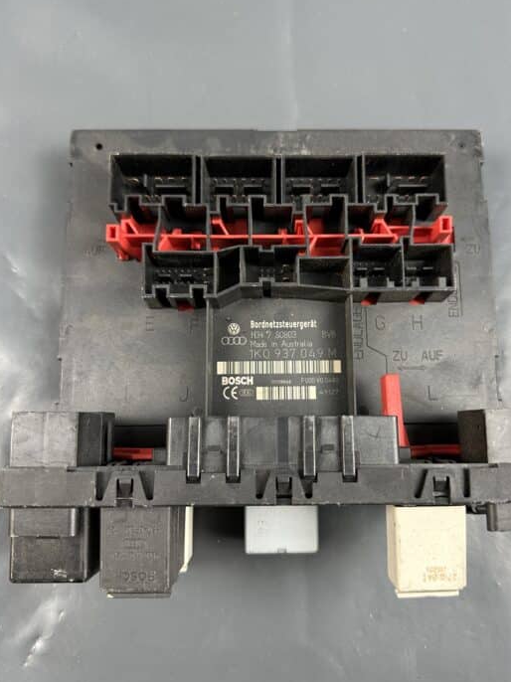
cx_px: 277
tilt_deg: -77.4
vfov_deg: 63.5
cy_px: 338
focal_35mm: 28
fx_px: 551
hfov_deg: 49.7
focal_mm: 6.86
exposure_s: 1/50
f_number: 1.78
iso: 200
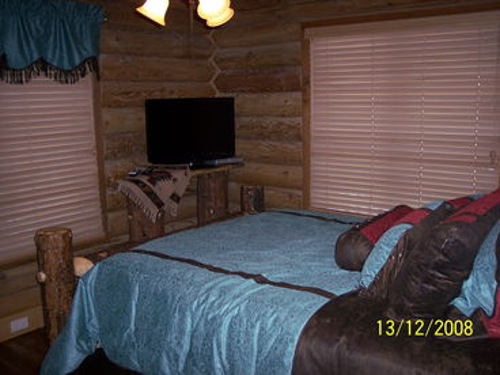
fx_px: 563
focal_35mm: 39
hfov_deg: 47.9
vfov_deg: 36.8
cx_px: 250
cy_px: 188
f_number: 2.8
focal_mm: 8
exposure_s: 1/60
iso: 100
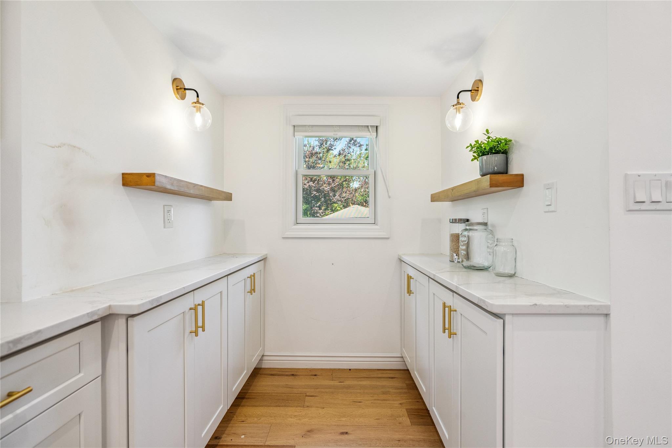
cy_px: 224
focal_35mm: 16
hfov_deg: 96.7
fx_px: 299
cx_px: 336
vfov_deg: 73.7
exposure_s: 1/80
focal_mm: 16
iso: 500
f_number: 5.6
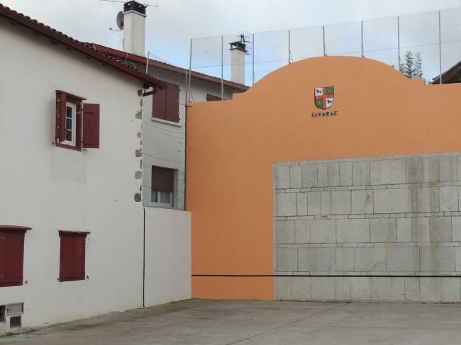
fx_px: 692
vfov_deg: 28.0
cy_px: 202
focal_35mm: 52
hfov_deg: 36.7
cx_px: 281
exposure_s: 1/640
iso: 100
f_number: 3.2
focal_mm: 5.8
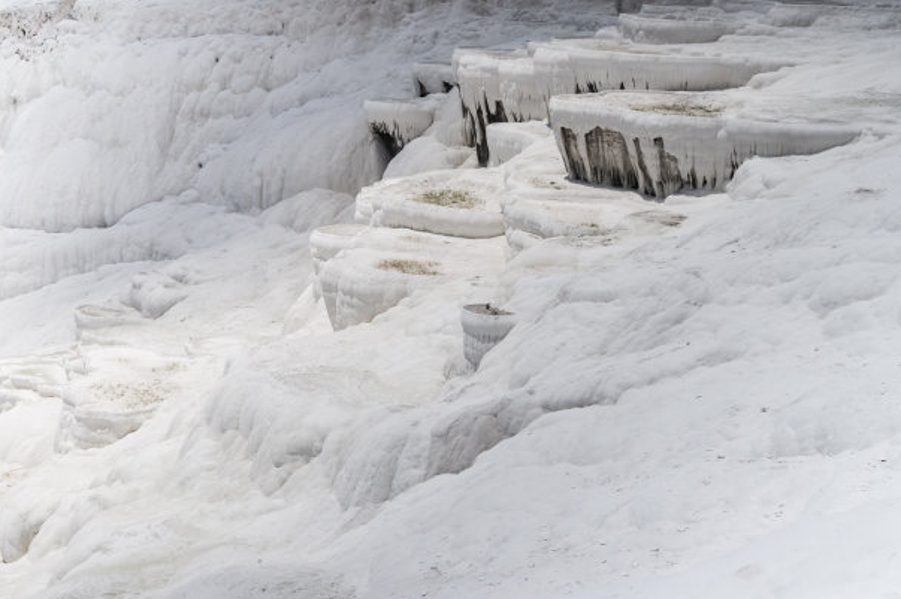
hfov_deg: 28.3
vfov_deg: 19.0
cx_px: 454
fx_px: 1788
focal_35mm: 72
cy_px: 301
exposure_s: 1/2000
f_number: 16
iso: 800
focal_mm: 47
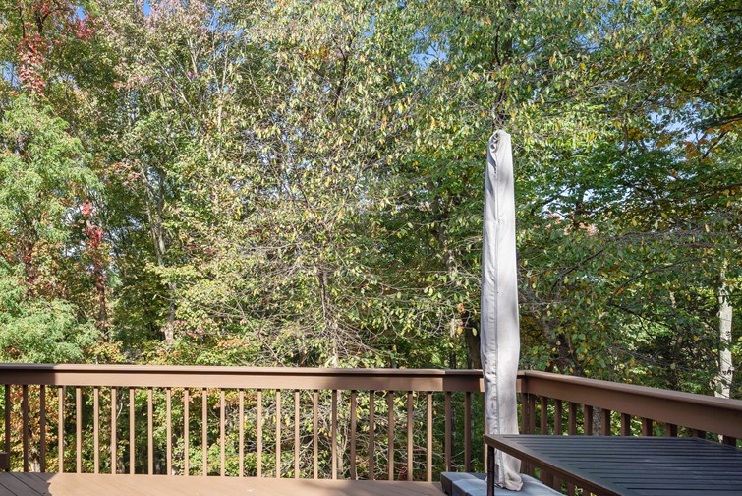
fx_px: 474
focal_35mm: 23
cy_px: 329
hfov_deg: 72.2
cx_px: 210
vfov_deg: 54.1
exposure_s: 1/125
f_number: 5.6
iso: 125
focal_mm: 16
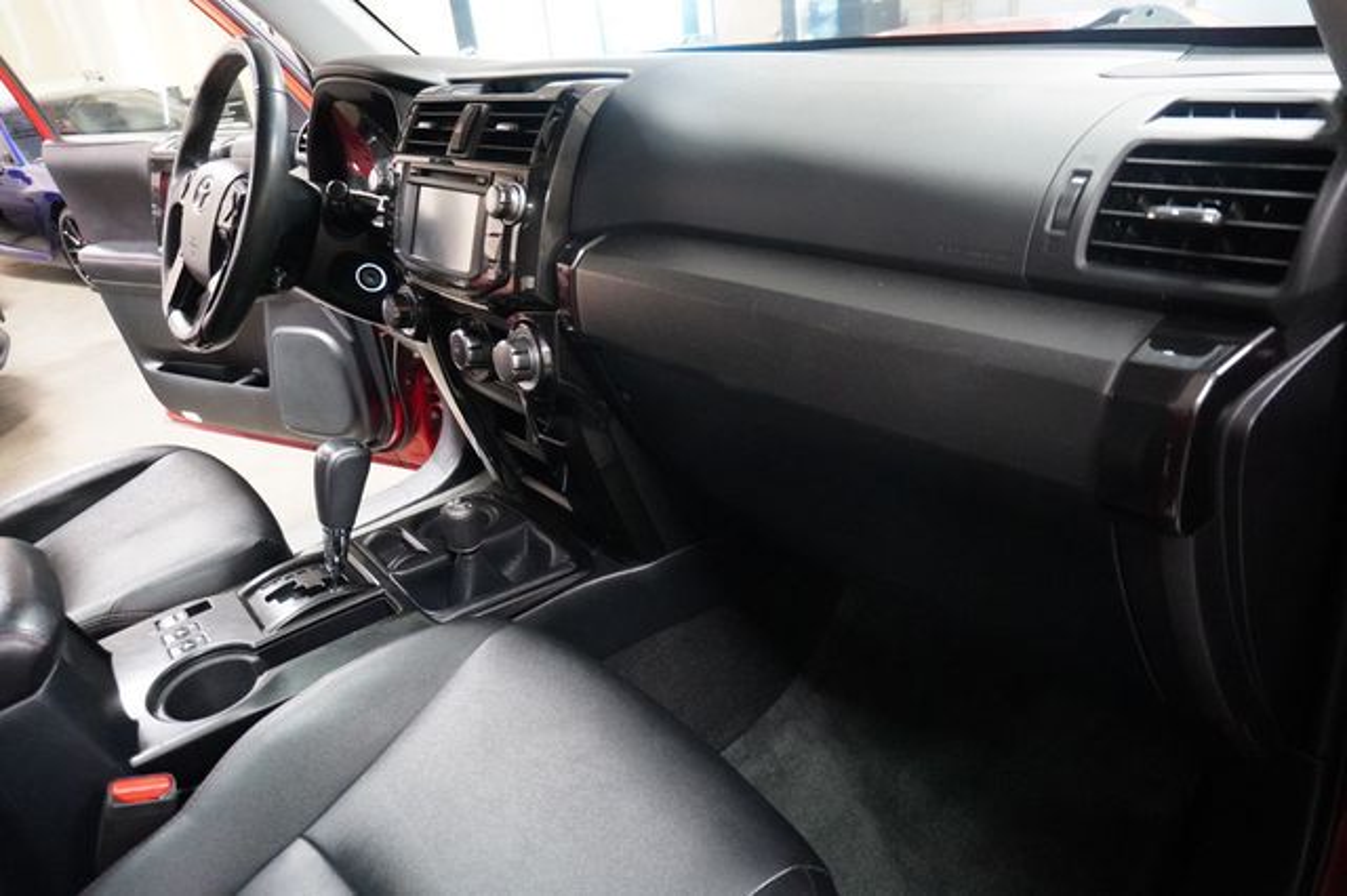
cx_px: 674
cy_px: 448
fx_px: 897
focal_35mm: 24
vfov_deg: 53.1
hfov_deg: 73.8
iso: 6400
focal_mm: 16
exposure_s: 1/30
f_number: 3.5
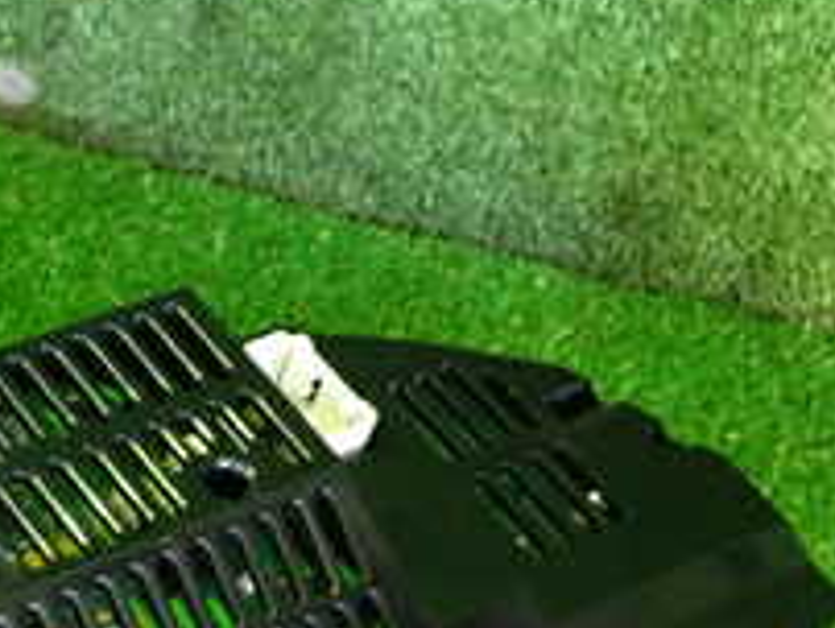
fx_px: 2149
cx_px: -103
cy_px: 868
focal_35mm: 89
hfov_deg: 20.8
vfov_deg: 15.6
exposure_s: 1/15
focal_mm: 5.4
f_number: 2.3
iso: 800
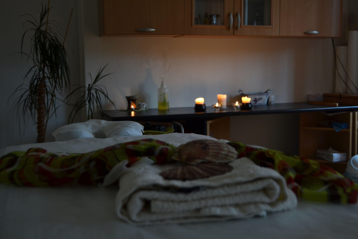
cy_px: 120
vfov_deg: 29.9
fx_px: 447
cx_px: 179
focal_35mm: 45
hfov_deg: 43.6
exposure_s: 1/10
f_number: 4.2
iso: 400
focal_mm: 30
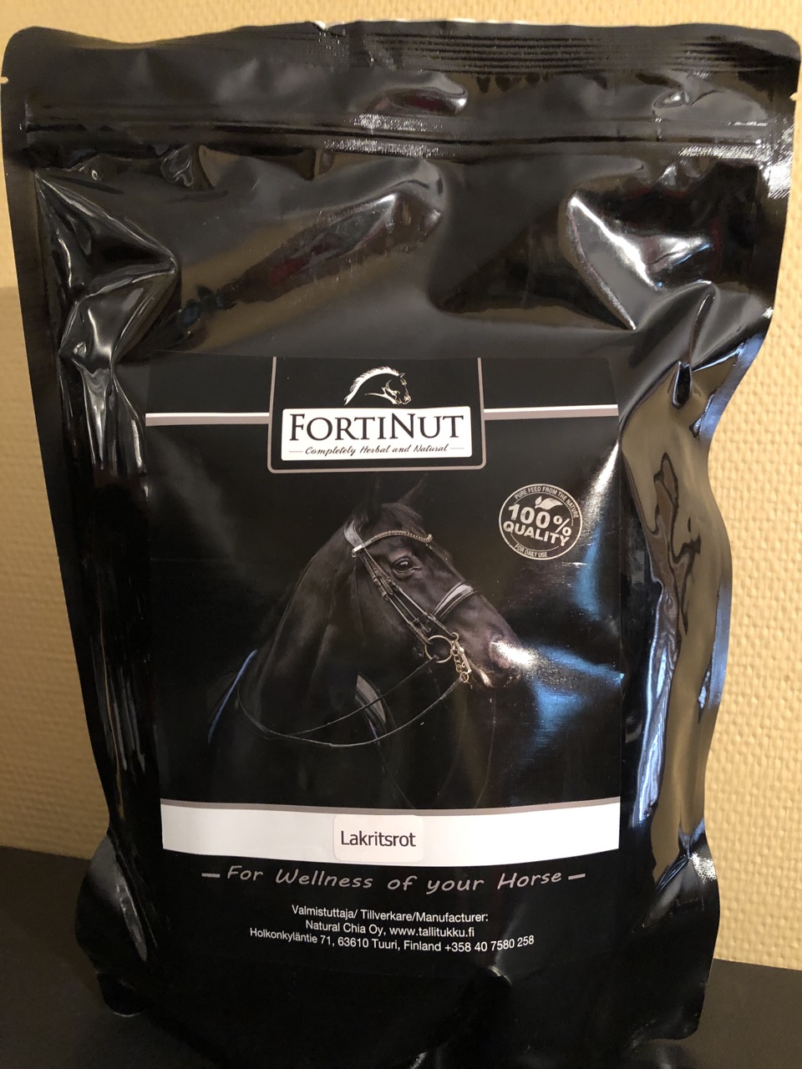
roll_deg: -3.2
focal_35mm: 28
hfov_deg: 49.7
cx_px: 401
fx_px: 865
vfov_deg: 63.4
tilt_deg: -3.1
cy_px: 534
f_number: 1.8
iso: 100
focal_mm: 3.99
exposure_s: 1/4
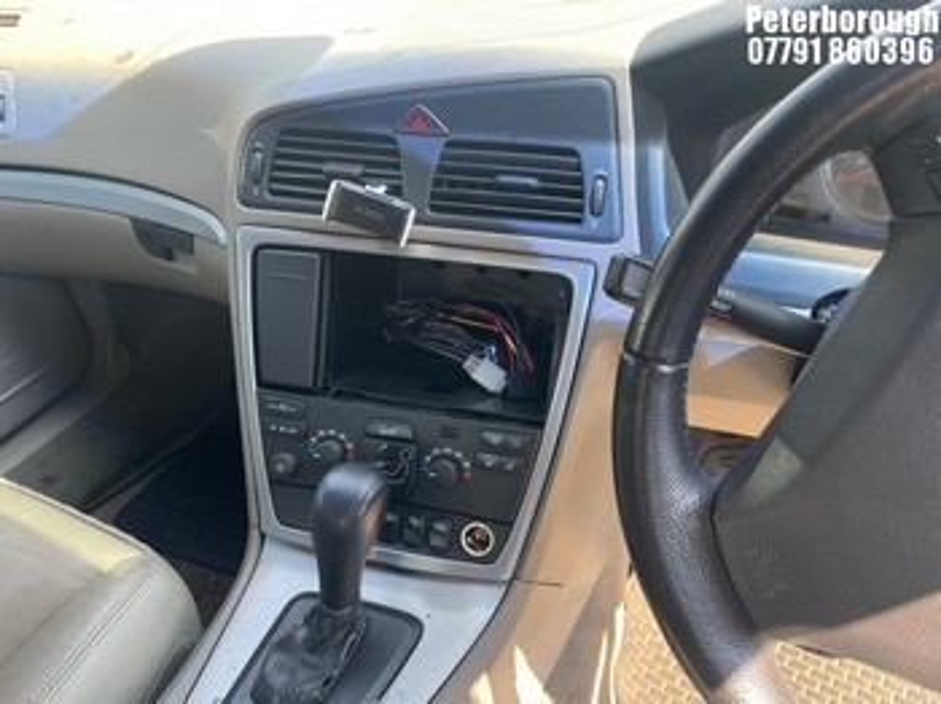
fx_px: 706
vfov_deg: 53.0
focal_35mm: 26
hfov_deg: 67.3
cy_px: 352
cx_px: 470
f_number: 1.6
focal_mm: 4.2
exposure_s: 1/121
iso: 40
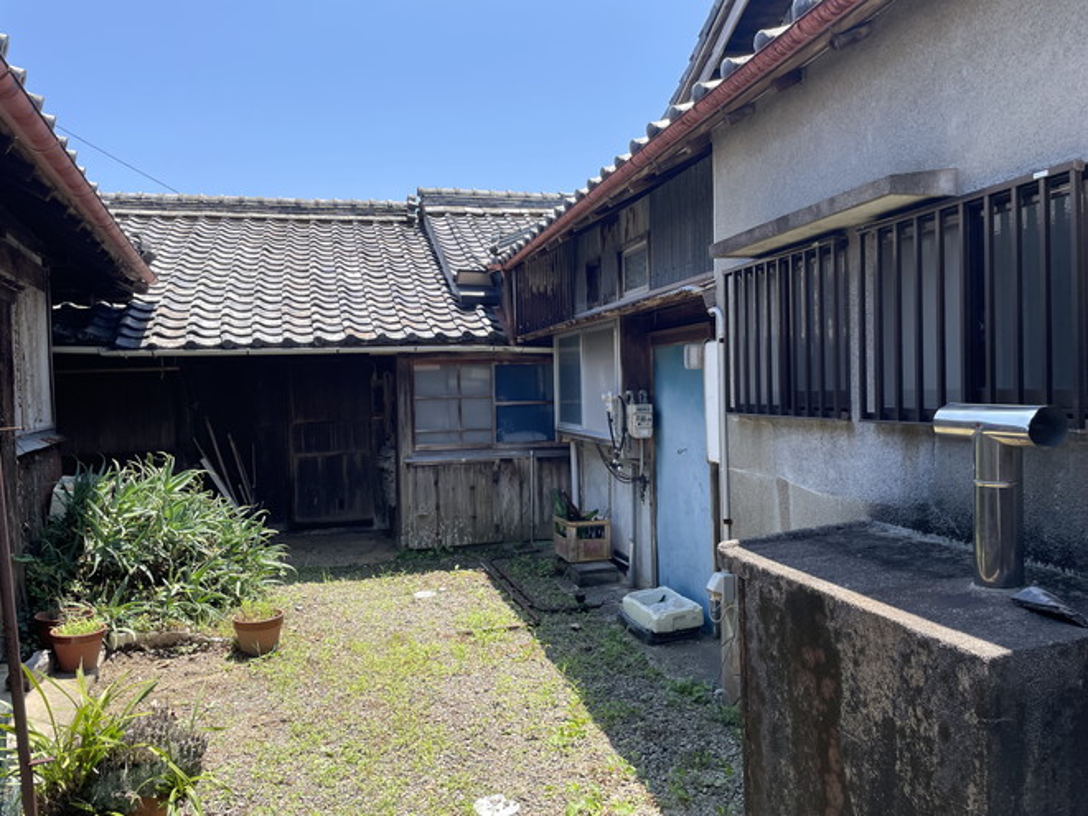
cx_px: 544
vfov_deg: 53.1
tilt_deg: -1.2
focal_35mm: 26
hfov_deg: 67.3
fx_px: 817
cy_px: 408
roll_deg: +1.7
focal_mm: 4.2
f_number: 1.6
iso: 32
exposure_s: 1/1416
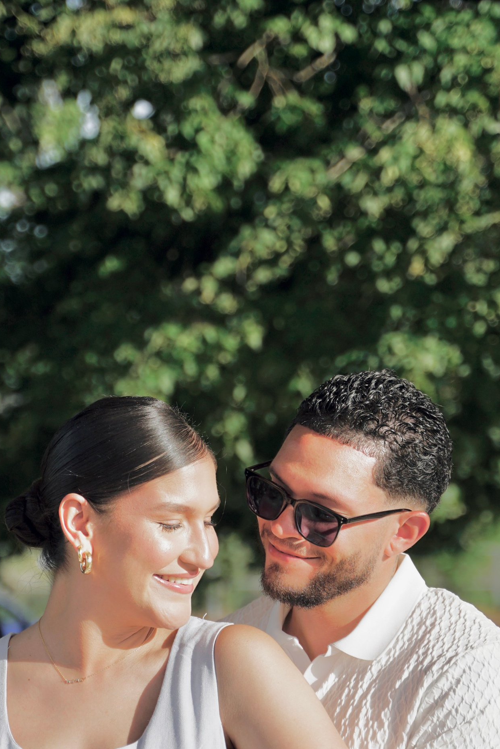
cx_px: 200
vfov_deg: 17.6
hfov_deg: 11.9
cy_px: 626
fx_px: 2394
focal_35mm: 115
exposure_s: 1/1600
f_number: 2.8
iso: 100
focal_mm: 56
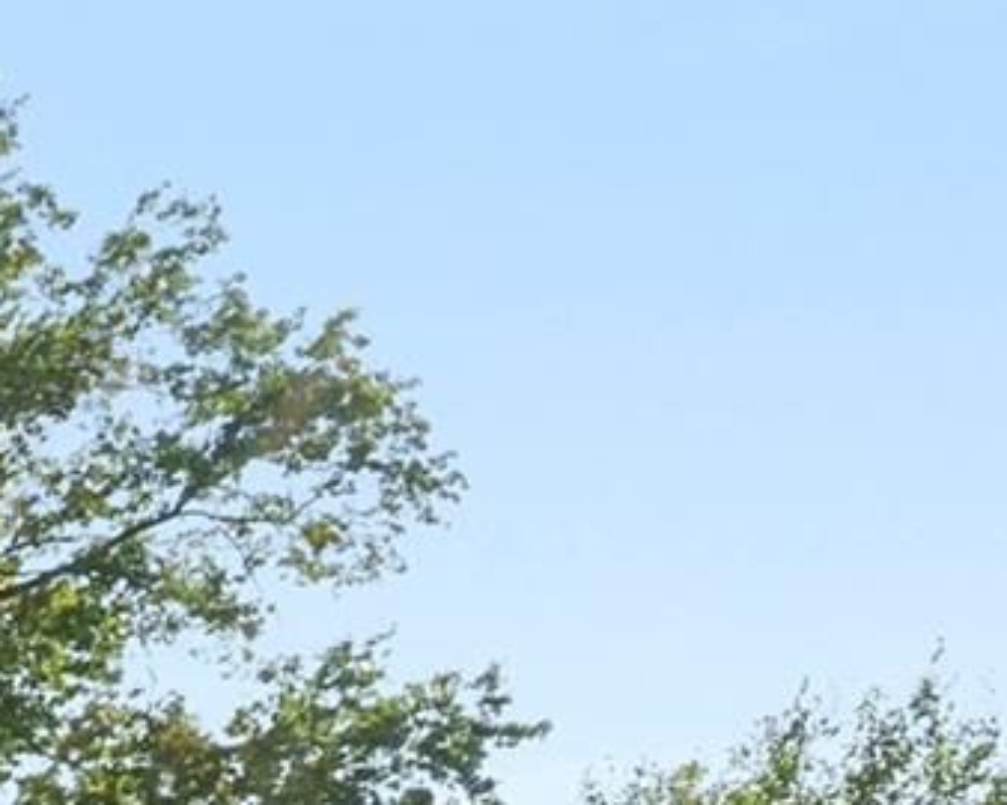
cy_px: 1603
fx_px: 2711
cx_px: -1031
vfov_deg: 14.2
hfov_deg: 16.1
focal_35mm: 91
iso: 2000
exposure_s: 1/640
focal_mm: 16
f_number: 16
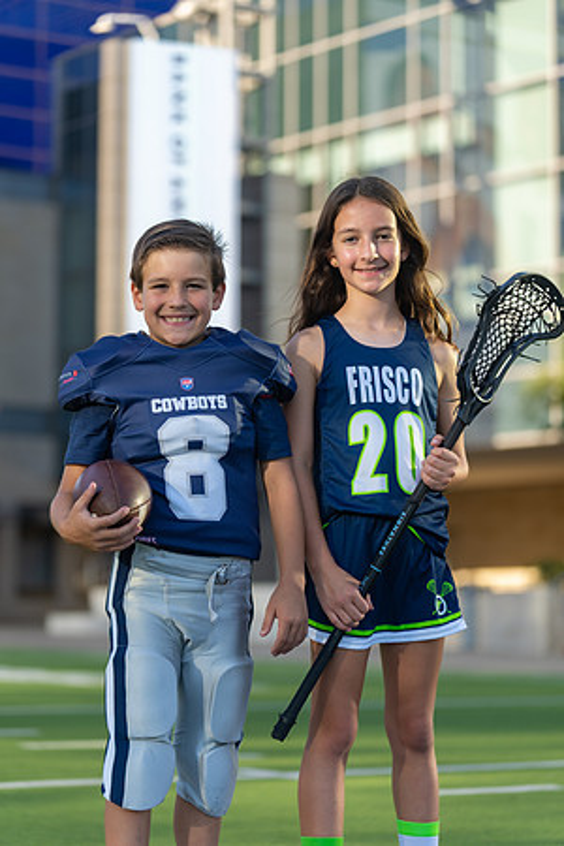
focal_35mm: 98
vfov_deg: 20.8
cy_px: 423
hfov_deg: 14.0
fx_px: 2303
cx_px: 282
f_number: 2.8
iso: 100
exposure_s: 1/500
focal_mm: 98
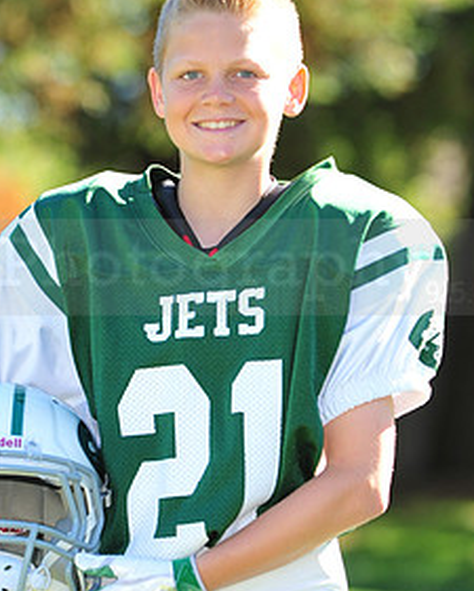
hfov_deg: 5.2
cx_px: 154
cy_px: 248
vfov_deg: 6.4
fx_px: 5258
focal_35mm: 300
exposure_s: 1/640
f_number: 4.5
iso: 400
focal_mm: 155
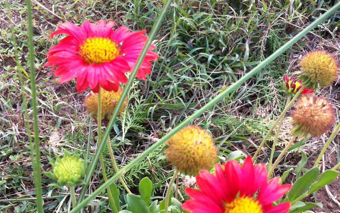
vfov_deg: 25.7
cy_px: 137
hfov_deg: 40.3
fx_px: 463
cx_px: 170
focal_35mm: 50
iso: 80
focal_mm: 3.85
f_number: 2.8
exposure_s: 1/168
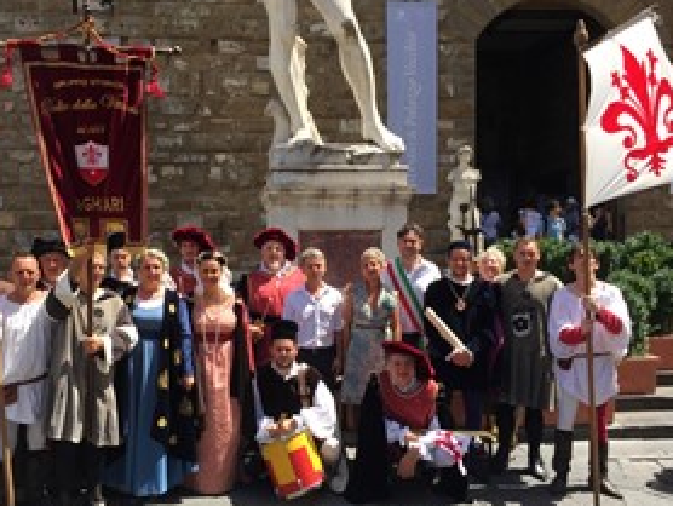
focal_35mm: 36
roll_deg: -1.7
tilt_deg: +0.4
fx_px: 701
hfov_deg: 51.1
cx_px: 280
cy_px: 275
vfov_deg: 39.7
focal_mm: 4.15
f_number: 2.2
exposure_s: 1/898
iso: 32
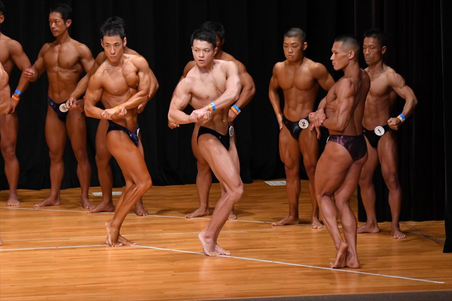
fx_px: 3200
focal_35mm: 255
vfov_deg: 5.4
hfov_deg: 8.1
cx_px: 226
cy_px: 150
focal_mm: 170
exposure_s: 1/400
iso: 4000
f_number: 5.6
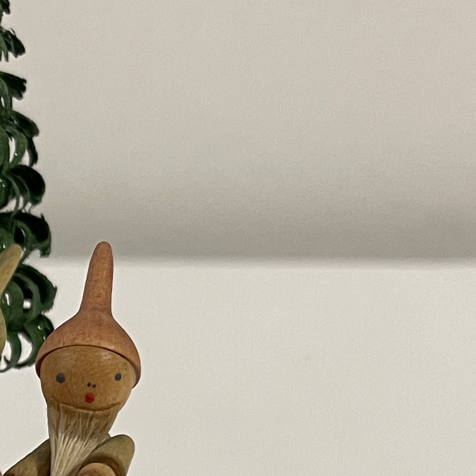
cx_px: -294
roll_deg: -0.3
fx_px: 1696
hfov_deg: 14.6
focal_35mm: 109
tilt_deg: -19.4
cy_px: 507
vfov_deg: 15.6
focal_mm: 5.1
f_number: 1.6
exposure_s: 1/50
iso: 100
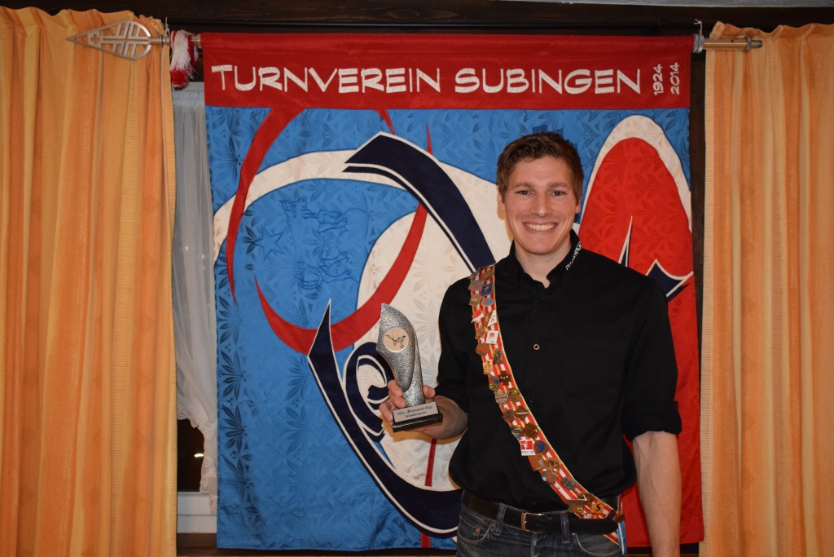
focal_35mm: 33
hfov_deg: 57.2
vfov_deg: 40.0
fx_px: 765
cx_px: 417
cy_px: 278
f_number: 3.5
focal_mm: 22
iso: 2800
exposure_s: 1/60
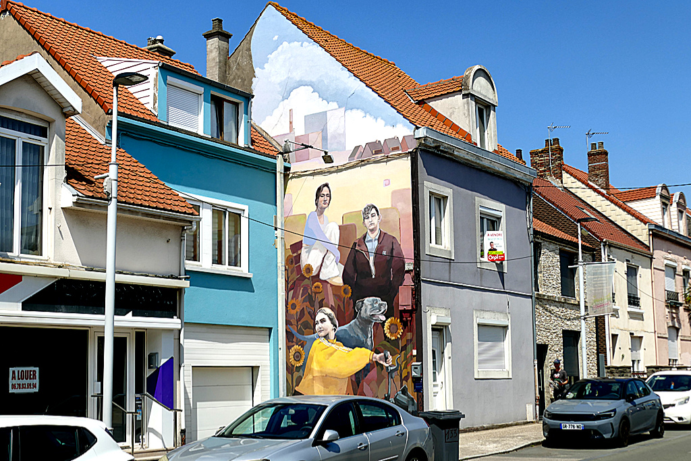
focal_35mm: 51
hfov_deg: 38.9
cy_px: 230
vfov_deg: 26.5
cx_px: 346
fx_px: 979
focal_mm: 18.4
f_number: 4
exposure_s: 1/2000
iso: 125
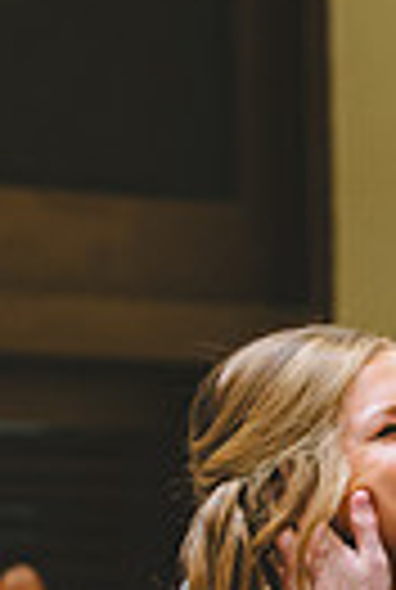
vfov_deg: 3.4
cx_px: 440
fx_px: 9782
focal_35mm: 596
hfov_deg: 2.3
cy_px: 946
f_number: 4.5
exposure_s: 1/125
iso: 2000
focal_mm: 116
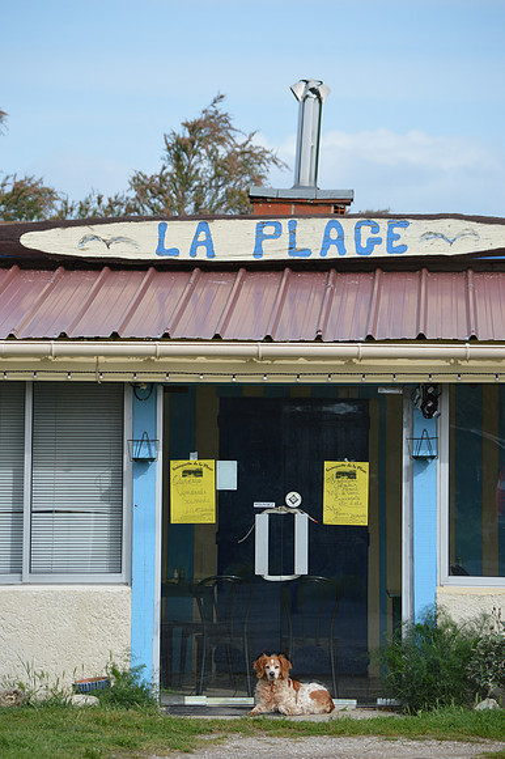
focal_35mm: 210
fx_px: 4424
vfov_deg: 9.8
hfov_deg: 6.5
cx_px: 252
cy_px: 380
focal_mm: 140
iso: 140
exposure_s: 1/500
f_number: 5.6
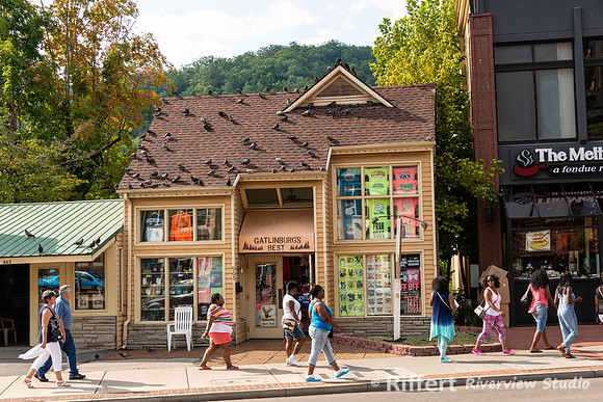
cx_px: 302
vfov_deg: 28.1
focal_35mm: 48
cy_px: 201
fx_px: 804
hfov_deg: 41.1
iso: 100
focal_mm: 48
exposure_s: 1/160
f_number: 7.1
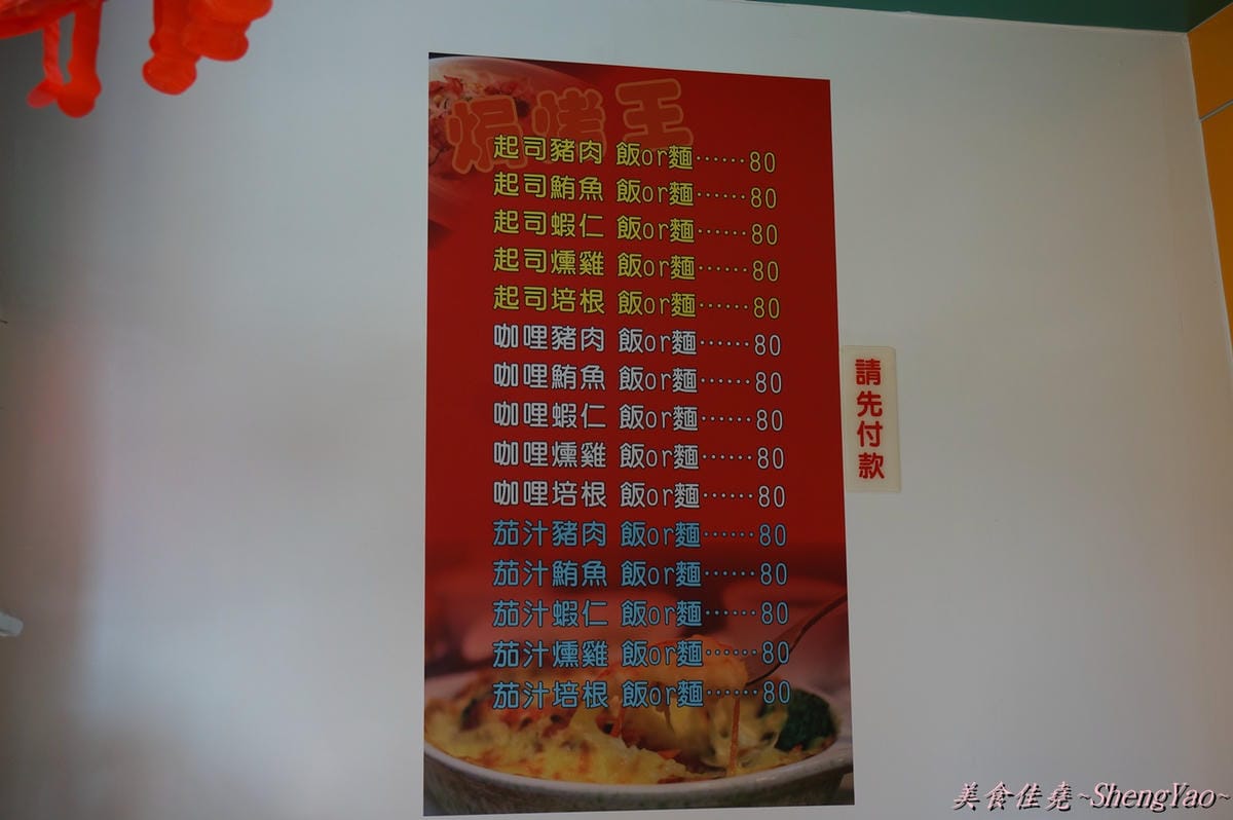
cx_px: 616
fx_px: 1591
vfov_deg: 28.9
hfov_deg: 42.4
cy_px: 410
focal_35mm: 46
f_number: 5
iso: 250
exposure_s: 1/60
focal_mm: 31
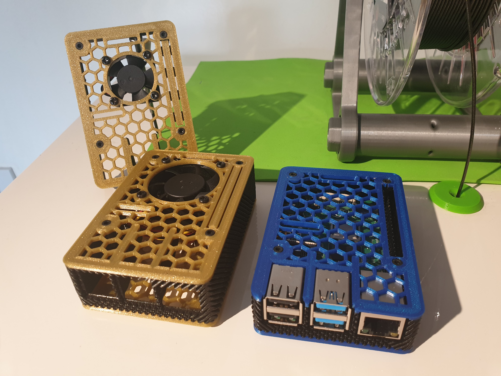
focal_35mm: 26
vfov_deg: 53.1
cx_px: 250
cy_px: 188
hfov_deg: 67.3
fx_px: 376
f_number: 2.4
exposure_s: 1/50
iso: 160
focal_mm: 4.3
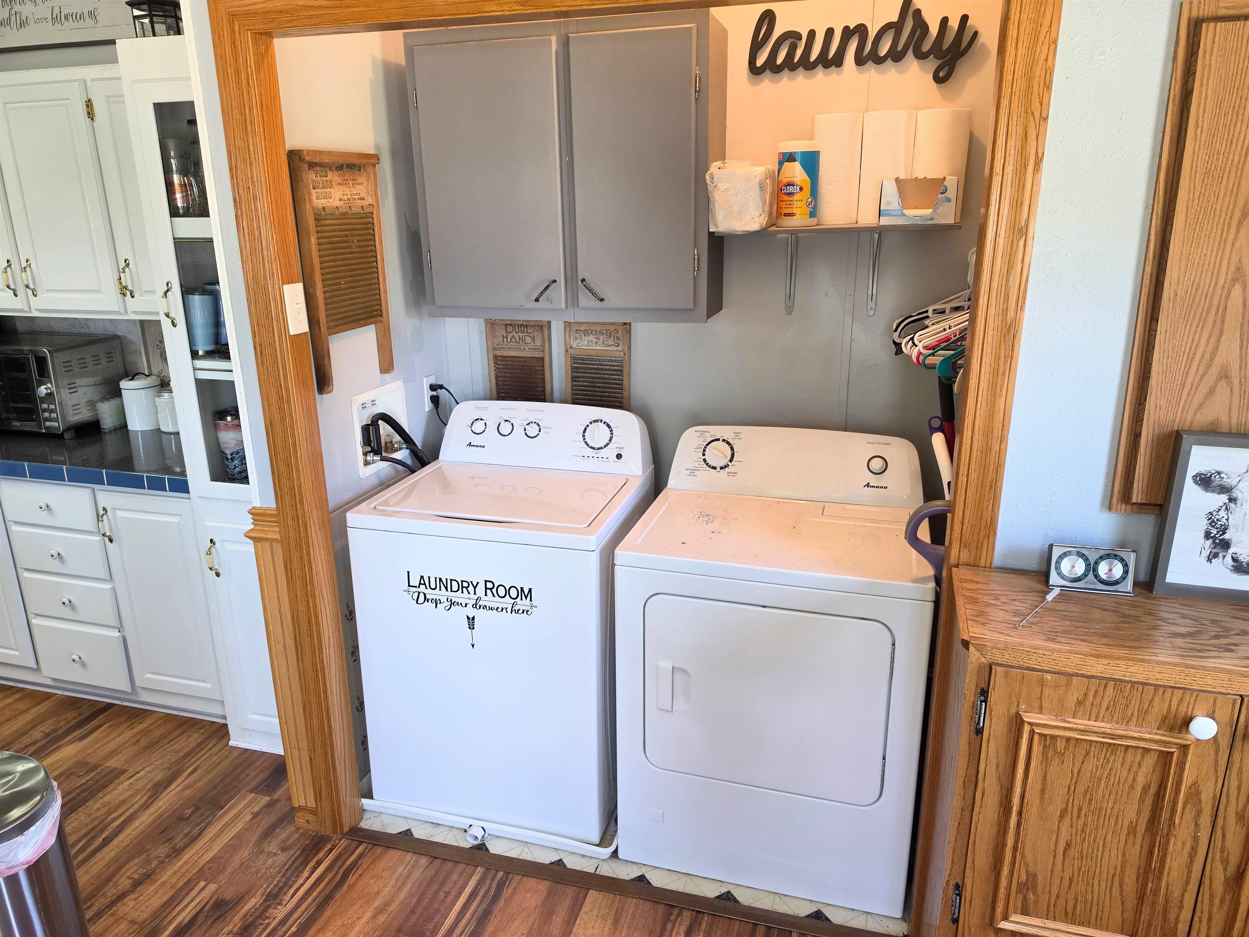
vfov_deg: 58.9
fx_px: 830
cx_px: 624
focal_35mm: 23
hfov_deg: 73.9
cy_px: 468
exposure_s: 1/120
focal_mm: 6.5
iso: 125
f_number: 1.4
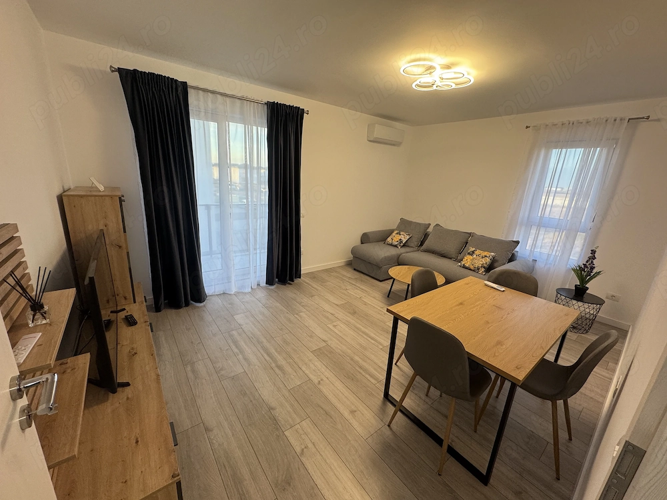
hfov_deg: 102.1
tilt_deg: -16.0
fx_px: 270
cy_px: 250
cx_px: 334
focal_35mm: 14
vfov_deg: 85.7
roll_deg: -3.6
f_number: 2.2
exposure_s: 1/100
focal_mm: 2.22
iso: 160
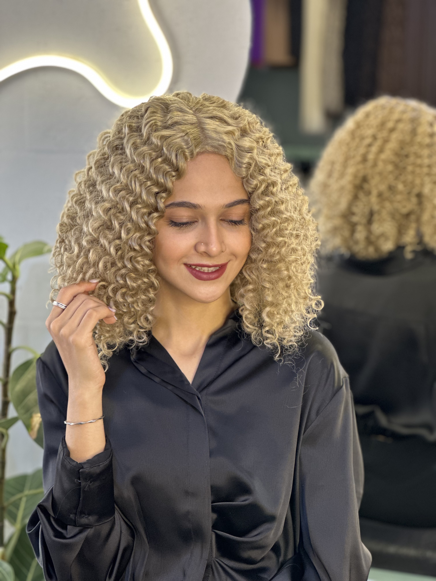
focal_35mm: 77
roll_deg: -1.2
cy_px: 290
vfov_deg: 25.3
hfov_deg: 19.1
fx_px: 1293
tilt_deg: -7.0
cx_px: 218
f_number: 2.8
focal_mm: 9
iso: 125
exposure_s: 1/33
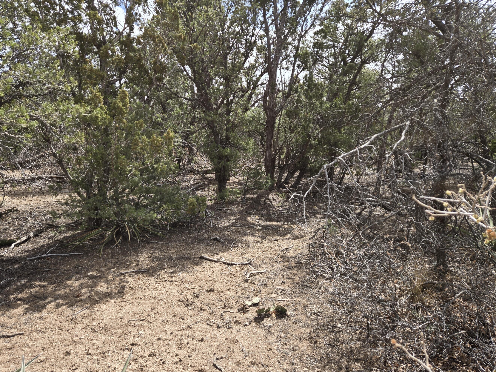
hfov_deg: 67.2
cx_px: 230
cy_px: 182
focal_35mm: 26
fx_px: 373
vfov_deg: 53.1
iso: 25
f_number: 1.8
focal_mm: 5.4
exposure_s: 1/970
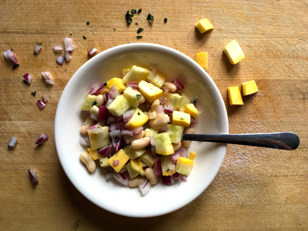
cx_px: 154
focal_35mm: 29
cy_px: 116
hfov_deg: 61.7
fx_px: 258
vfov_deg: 48.2
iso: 40
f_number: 2.2
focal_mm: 4.15
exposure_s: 1/120
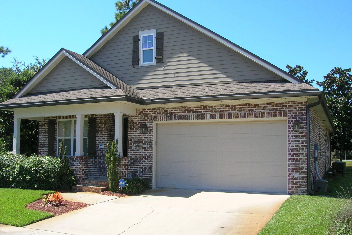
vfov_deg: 35.9
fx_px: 362
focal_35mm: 37
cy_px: 127
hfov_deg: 51.9
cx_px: 174
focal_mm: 5.8
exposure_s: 1/207
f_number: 4.9
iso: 50
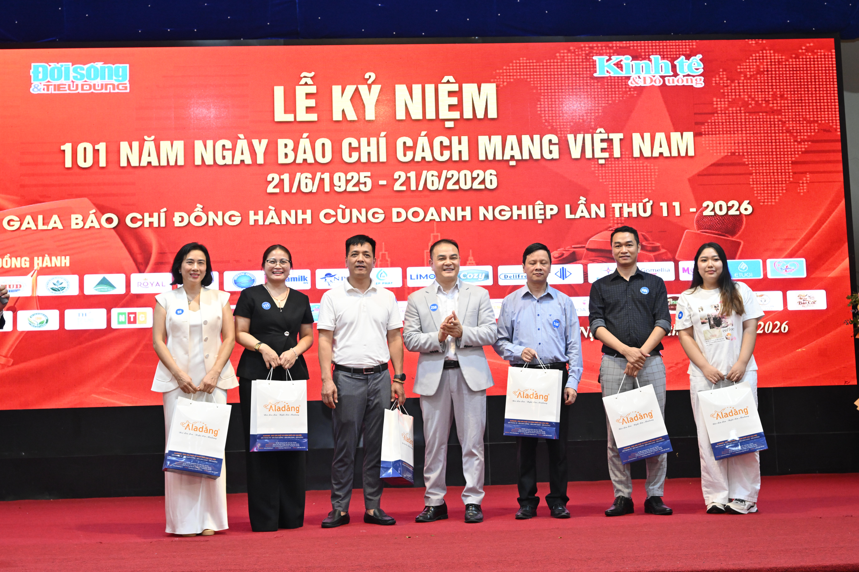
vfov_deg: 28.1
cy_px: 286
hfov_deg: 41.1
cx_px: 430
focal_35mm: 48
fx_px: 1145
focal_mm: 48
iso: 1600
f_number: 5.6
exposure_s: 1/100
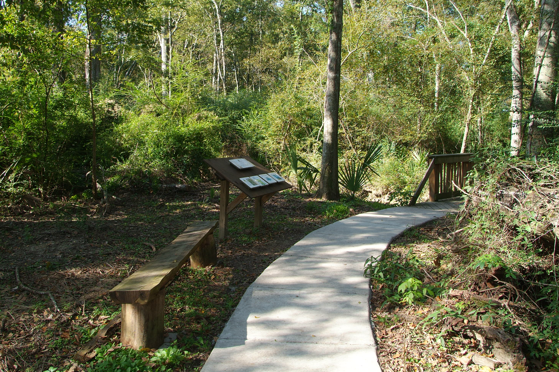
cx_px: 272
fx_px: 481
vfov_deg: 42.3
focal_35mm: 31
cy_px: 185
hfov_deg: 60.3
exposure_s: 1/90
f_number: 4.8
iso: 100
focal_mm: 20
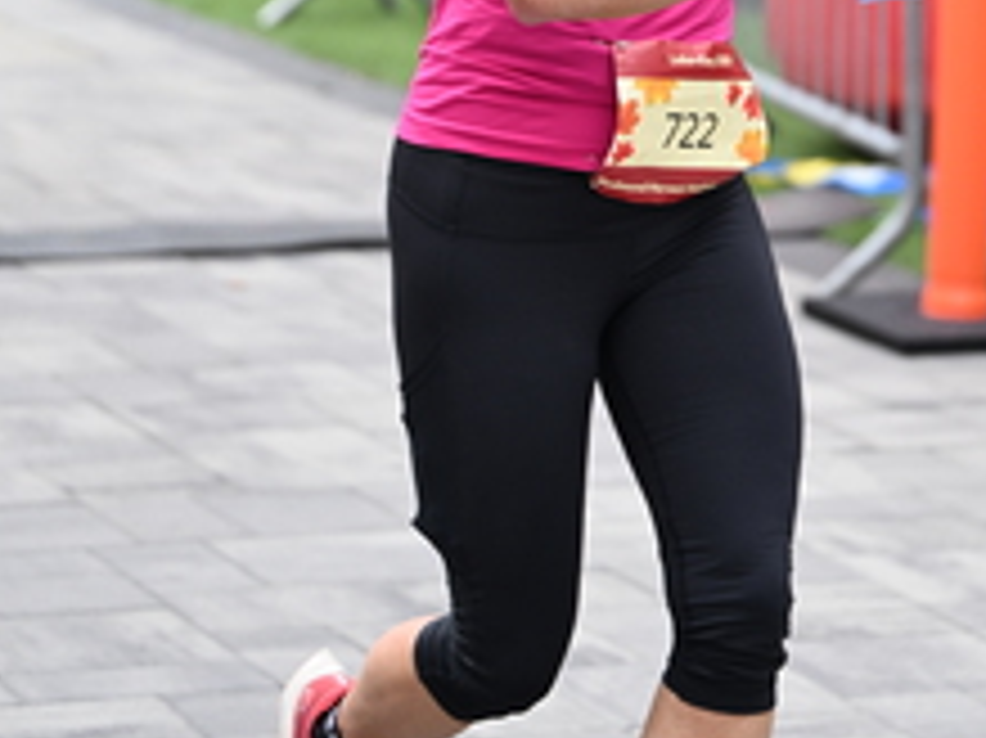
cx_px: 786
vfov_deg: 7.4
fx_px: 5637
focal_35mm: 198
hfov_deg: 10.0
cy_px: -261
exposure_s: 1/2000
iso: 640
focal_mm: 82
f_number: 2.8
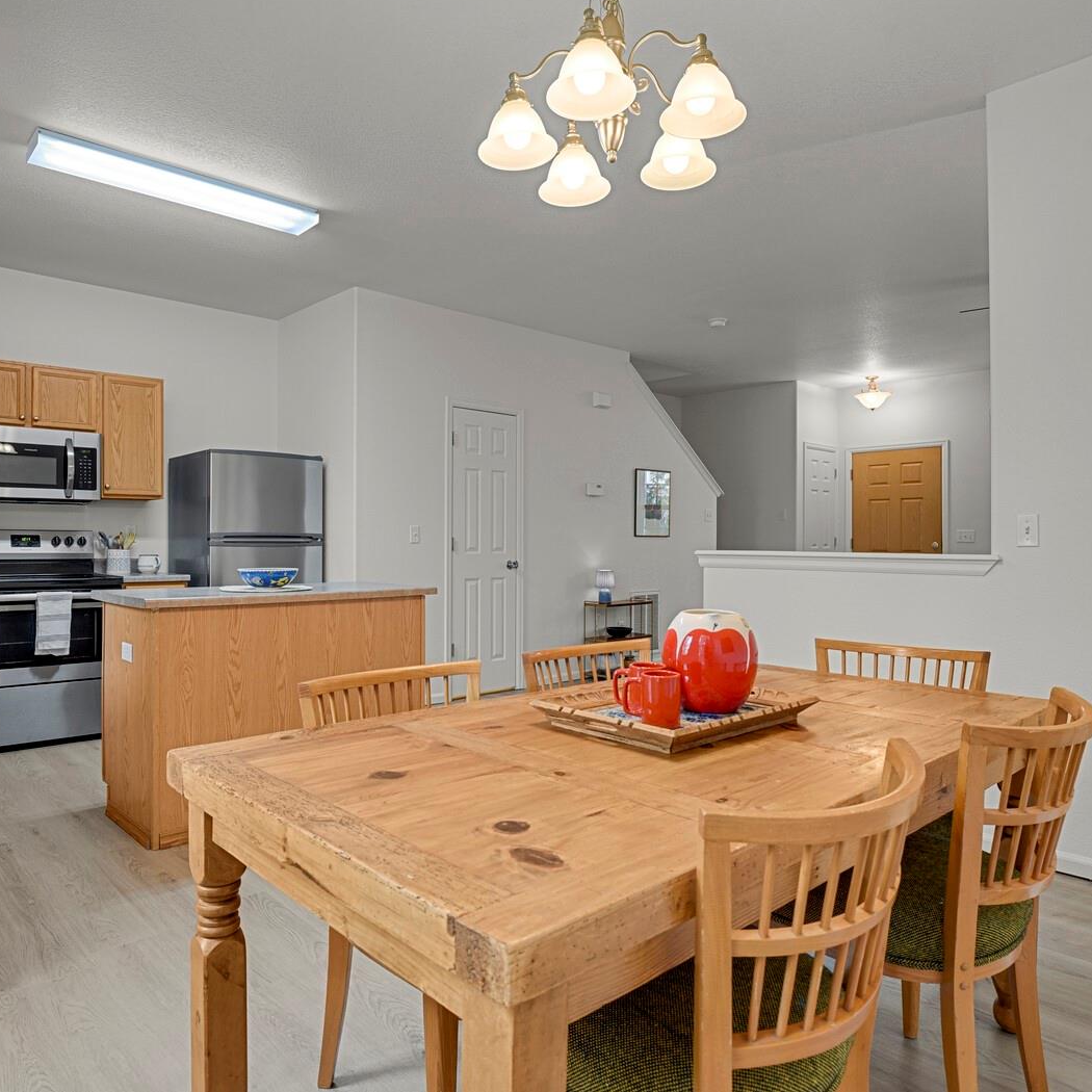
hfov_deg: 69.5
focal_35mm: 22
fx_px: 785
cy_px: 539
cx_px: 500
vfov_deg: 69.6
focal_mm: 17
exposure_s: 1.6
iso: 250
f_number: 6.3
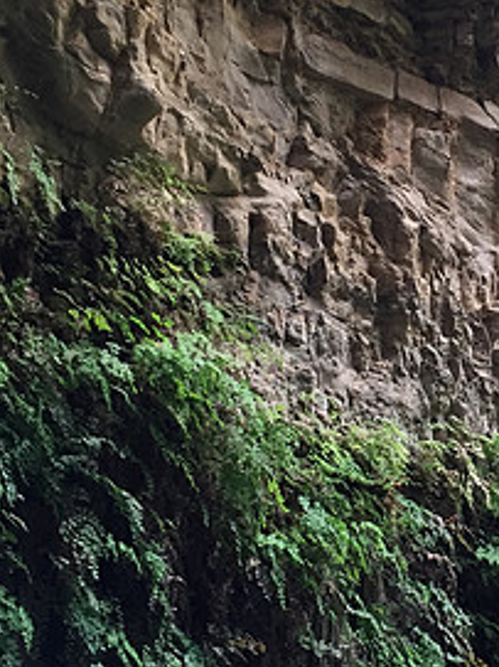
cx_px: 426
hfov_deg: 23.2
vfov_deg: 31.2
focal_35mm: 62
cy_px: 359
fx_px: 1193
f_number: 2.2
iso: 50
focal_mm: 4.15
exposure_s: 1/30
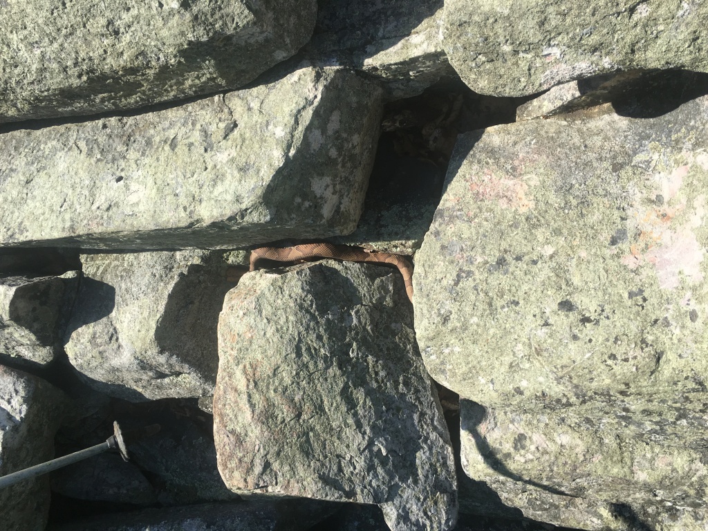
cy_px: 266
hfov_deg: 61.7
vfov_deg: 48.2
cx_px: 354
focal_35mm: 29
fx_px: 593
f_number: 2.2
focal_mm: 4.15
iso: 25
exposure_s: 1/974
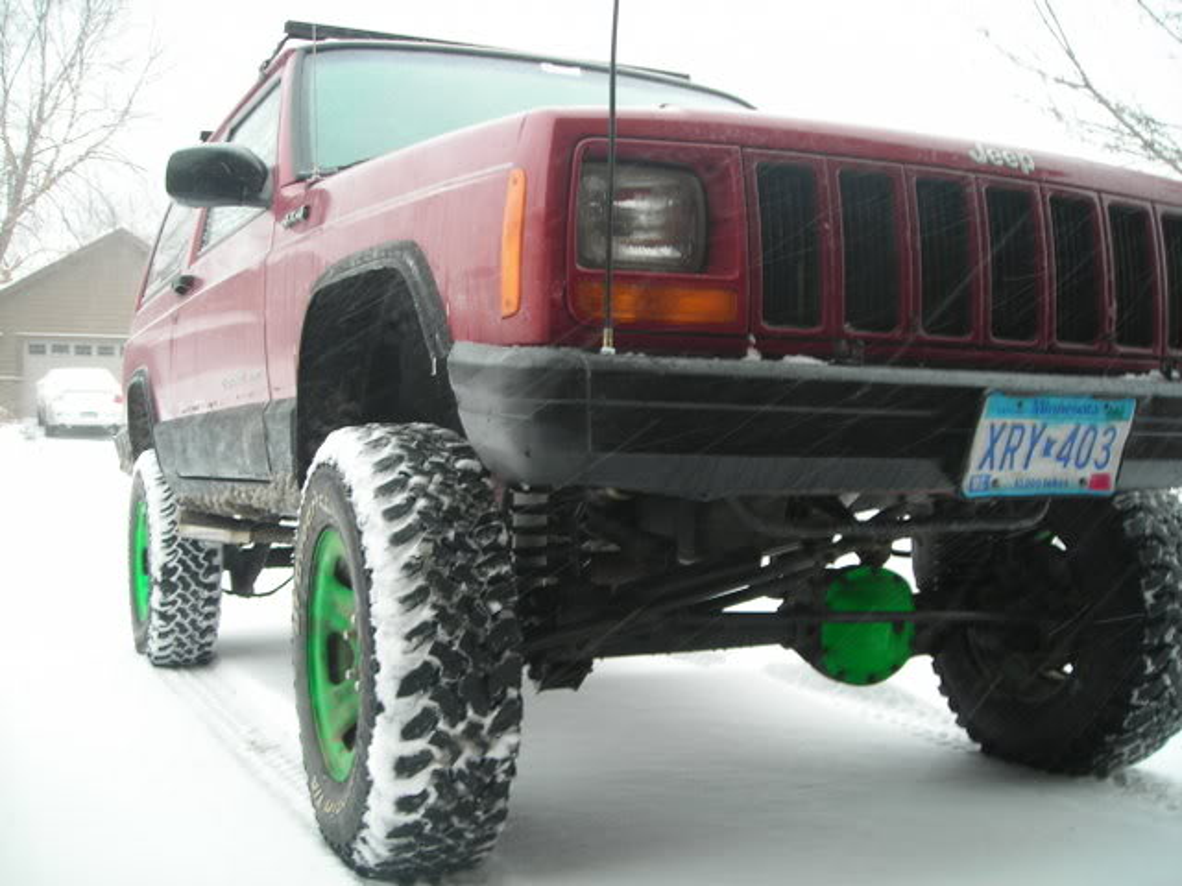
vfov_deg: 37.7
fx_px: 1298
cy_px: 443
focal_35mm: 38
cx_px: 591
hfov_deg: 49.0
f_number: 3.2
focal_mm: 6.3
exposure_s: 1/28.6
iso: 50
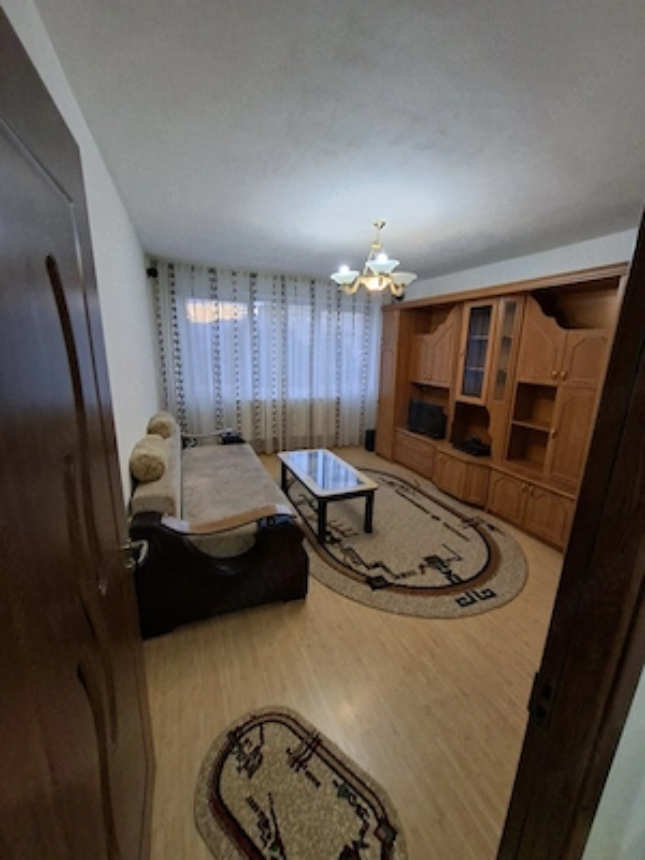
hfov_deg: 89.9
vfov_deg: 106.2
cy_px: 430
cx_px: 322
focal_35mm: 13
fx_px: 323
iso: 100
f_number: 2.2
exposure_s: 1/40
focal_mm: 1.74
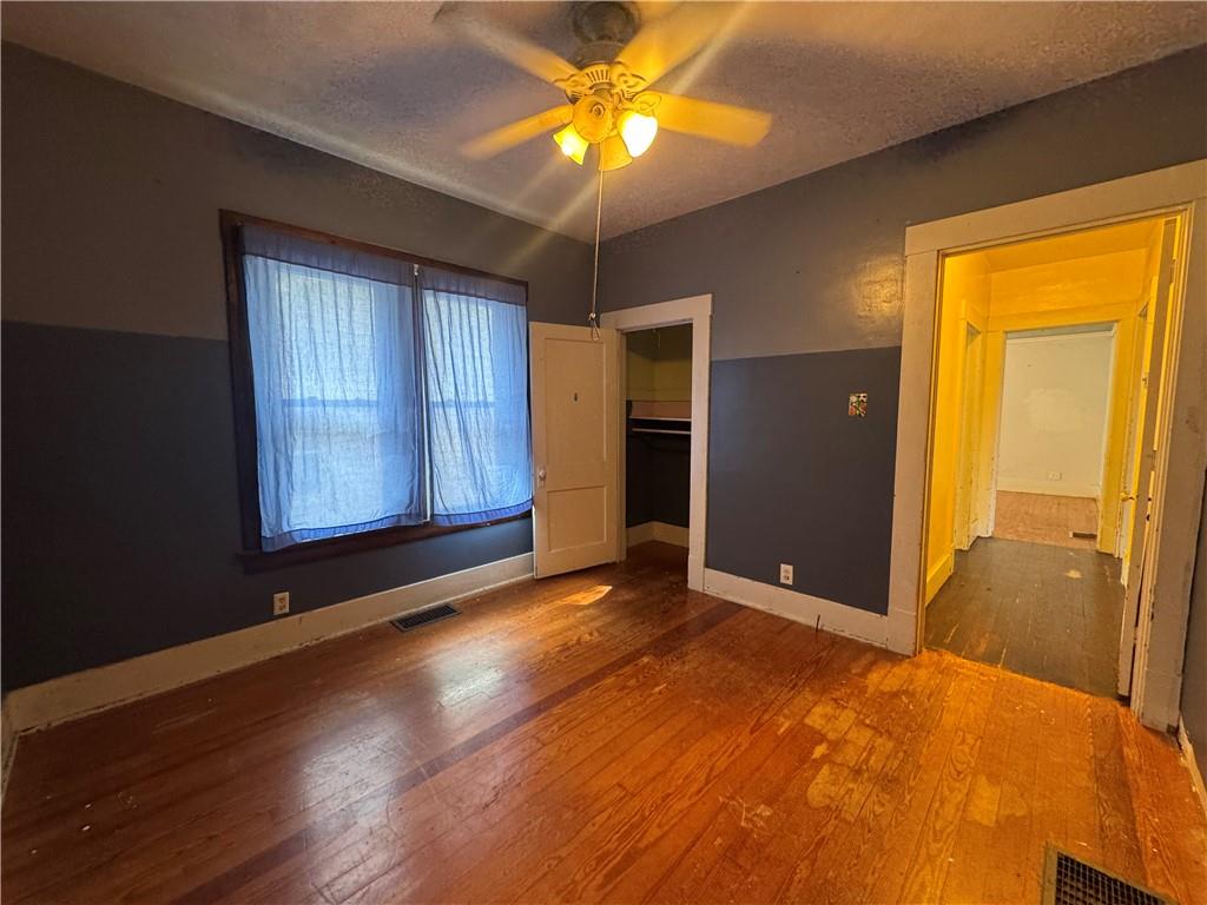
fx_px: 488
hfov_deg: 102.1
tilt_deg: -5.6
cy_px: 452
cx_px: 604
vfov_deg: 85.7
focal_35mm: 14
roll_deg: +0.0
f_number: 2.2
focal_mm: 2.22
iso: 320
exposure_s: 1/60
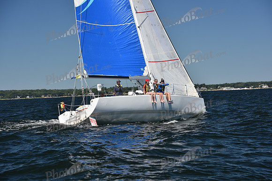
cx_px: 136
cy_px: 90
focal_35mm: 100
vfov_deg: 13.7
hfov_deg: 20.4
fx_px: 756
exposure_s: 1/800
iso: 200
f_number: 5.6
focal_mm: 100
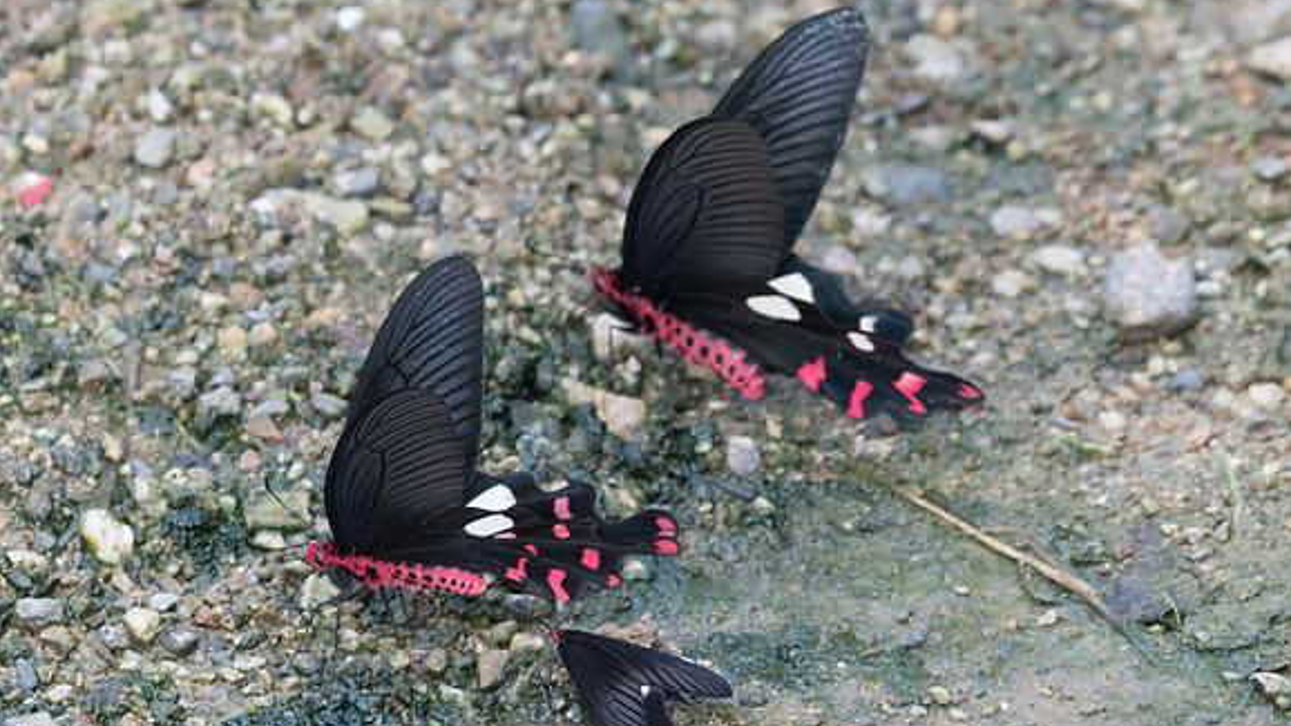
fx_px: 20229
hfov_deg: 3.7
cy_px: 497
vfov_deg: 2.1
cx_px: 465
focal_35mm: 591
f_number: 7.1
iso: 800
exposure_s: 1/80
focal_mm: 250
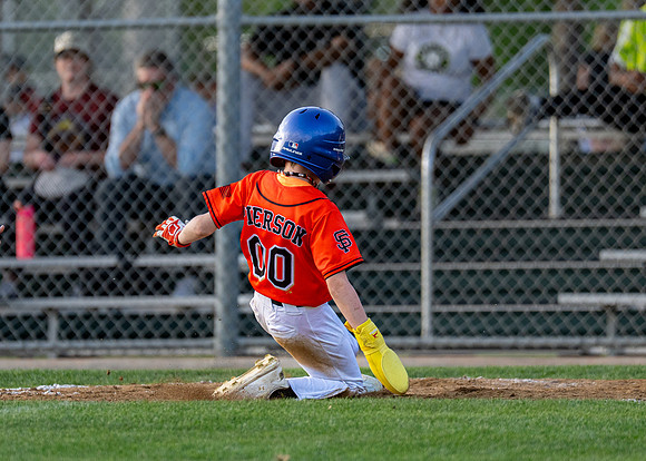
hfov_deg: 4.3
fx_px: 8605
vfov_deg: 3.1
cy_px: 180
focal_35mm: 469
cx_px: 289
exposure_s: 1/2000
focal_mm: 200
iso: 500
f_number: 2.8
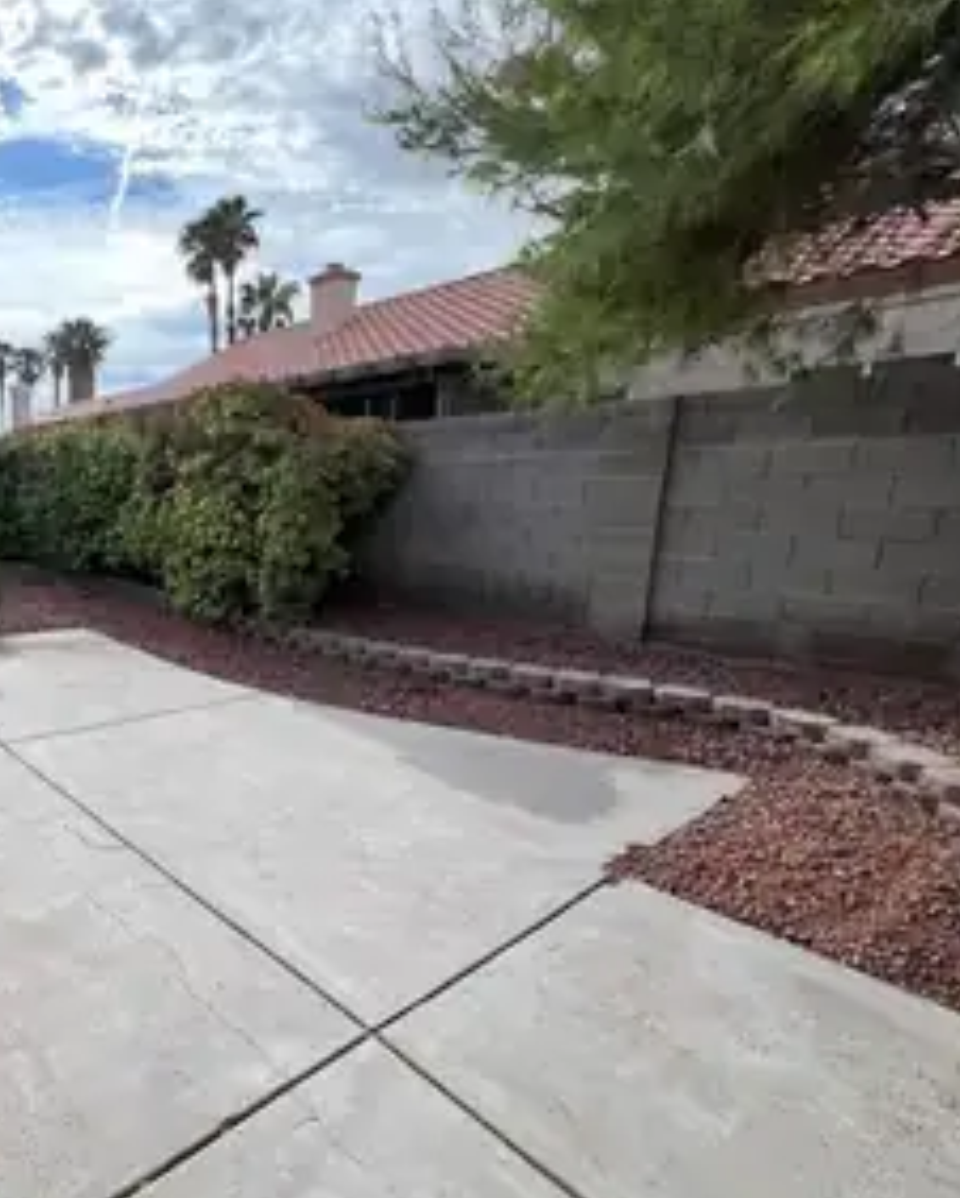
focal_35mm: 18
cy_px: 629
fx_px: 639
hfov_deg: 63.6
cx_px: 123
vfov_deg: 86.3
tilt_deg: -10.5
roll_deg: +0.9
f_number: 1.8
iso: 32
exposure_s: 1/834
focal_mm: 1.57
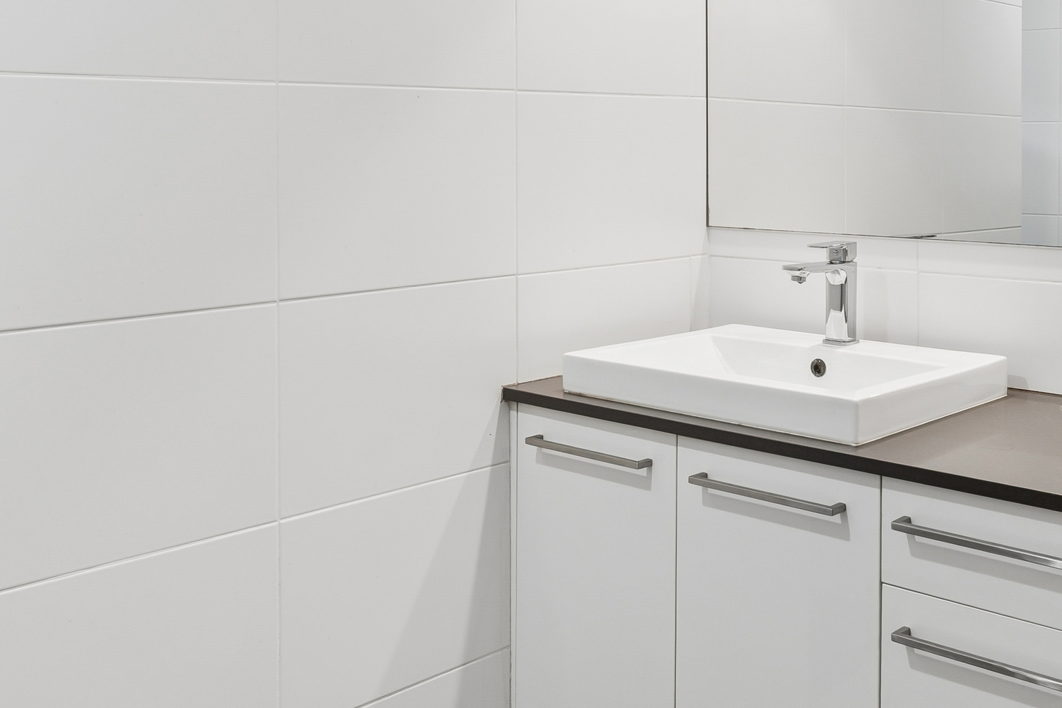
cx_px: 595
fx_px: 1308
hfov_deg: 44.1
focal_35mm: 44
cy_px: 132
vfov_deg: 29.5
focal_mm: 16.5
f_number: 7.1
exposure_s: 1/40
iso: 640
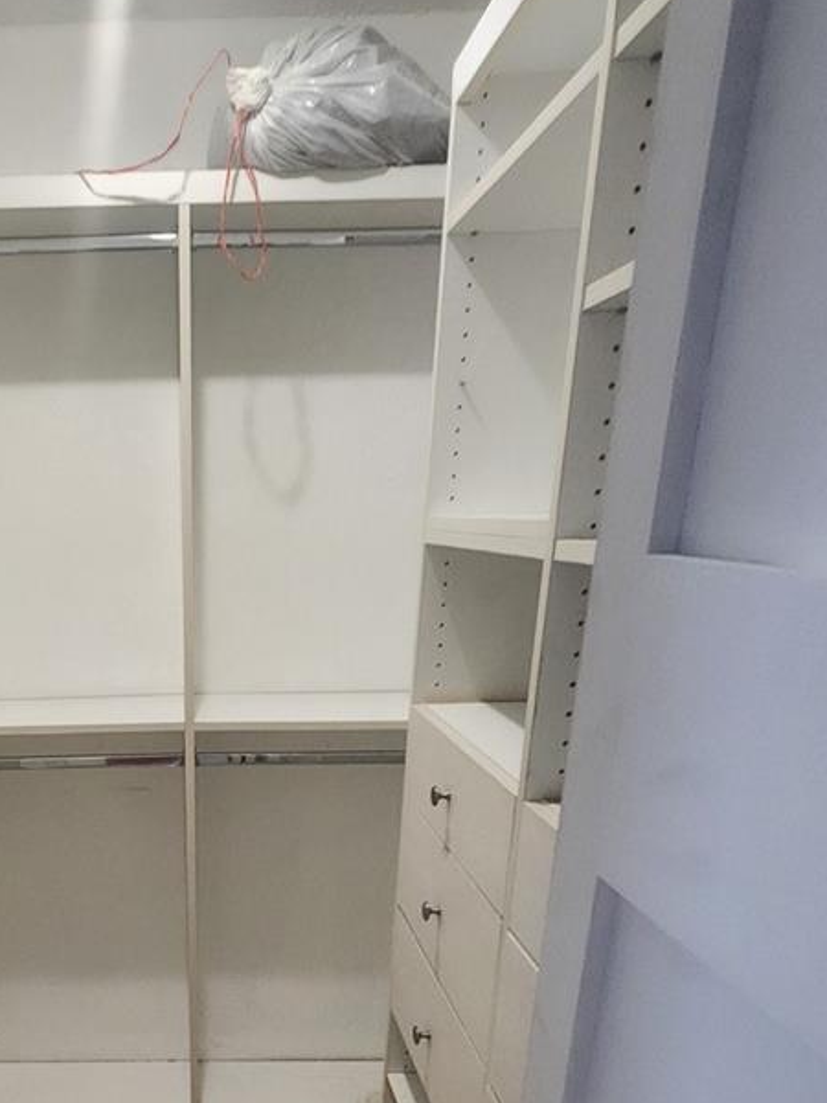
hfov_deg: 50.0
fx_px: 828
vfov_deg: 63.0
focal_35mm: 26
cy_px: 842
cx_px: 171
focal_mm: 2.2
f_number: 2.2
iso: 250
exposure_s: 1/60
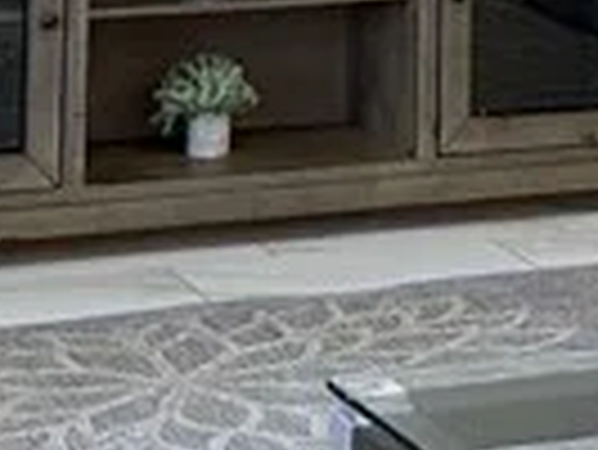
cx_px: 576
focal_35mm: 185
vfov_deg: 7.5
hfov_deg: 10.6
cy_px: -626
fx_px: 3199
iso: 160
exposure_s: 1/60
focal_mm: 6.86
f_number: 1.78
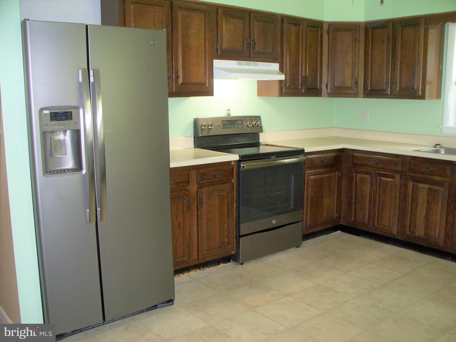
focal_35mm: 36
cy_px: 171
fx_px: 474
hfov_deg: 51.4
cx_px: 228
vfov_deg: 39.7
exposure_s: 1/30
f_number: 2.8
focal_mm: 7.54
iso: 200
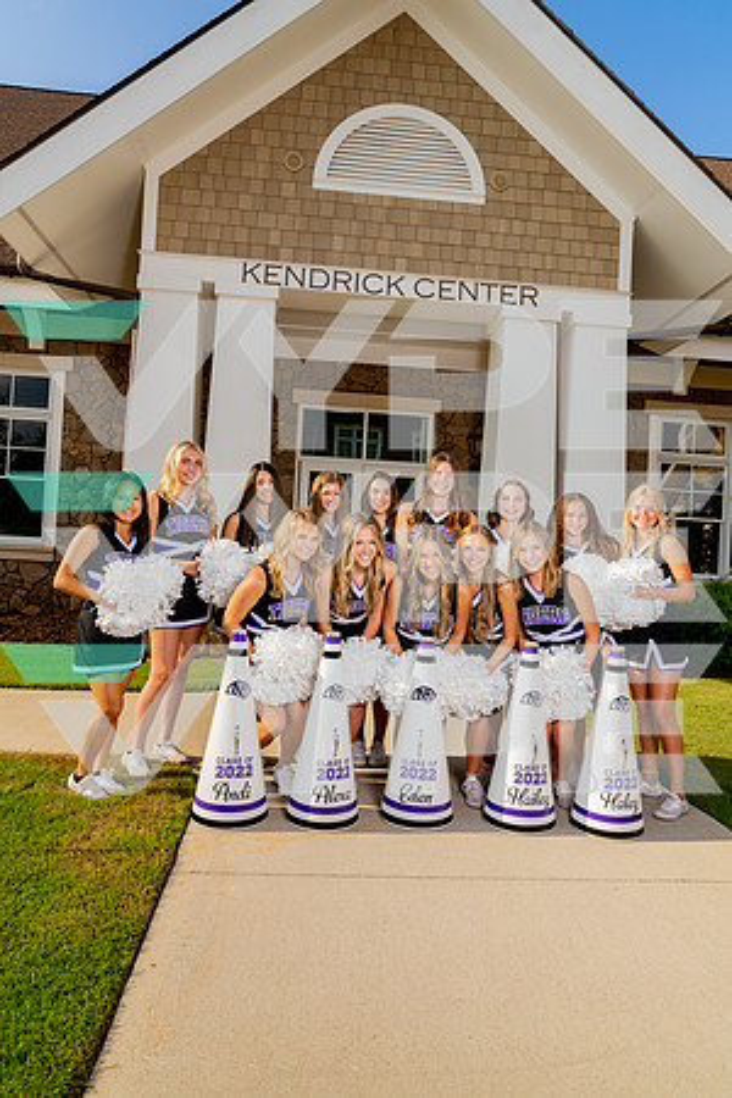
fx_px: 732
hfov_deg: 53.1
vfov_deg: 73.7
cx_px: 366
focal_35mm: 24
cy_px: 549
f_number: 9
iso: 200
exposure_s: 1/250
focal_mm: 24
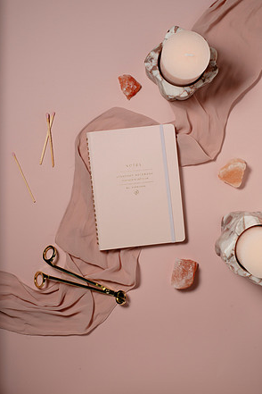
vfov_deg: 38.9
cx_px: 129
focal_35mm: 51
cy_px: 194
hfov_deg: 26.5
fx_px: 557
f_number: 14
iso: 200
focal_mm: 50
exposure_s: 1/250
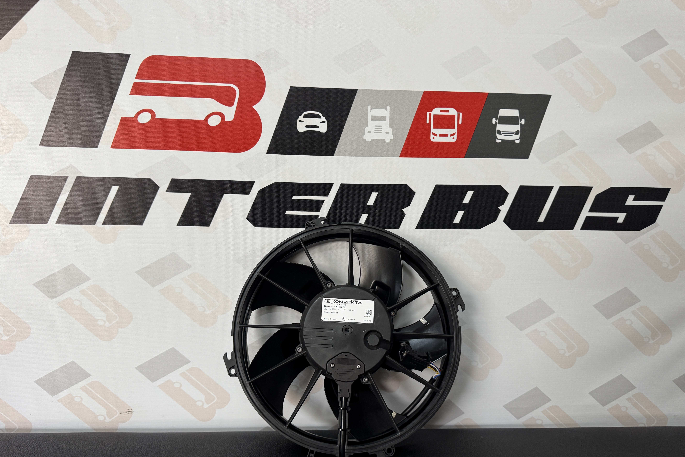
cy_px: 254
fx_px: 476
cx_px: 342
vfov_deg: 51.2
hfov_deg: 71.5
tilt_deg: -1.6
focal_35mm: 25
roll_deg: +0.0
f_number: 1.78
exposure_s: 1/60
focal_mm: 6.76
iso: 200
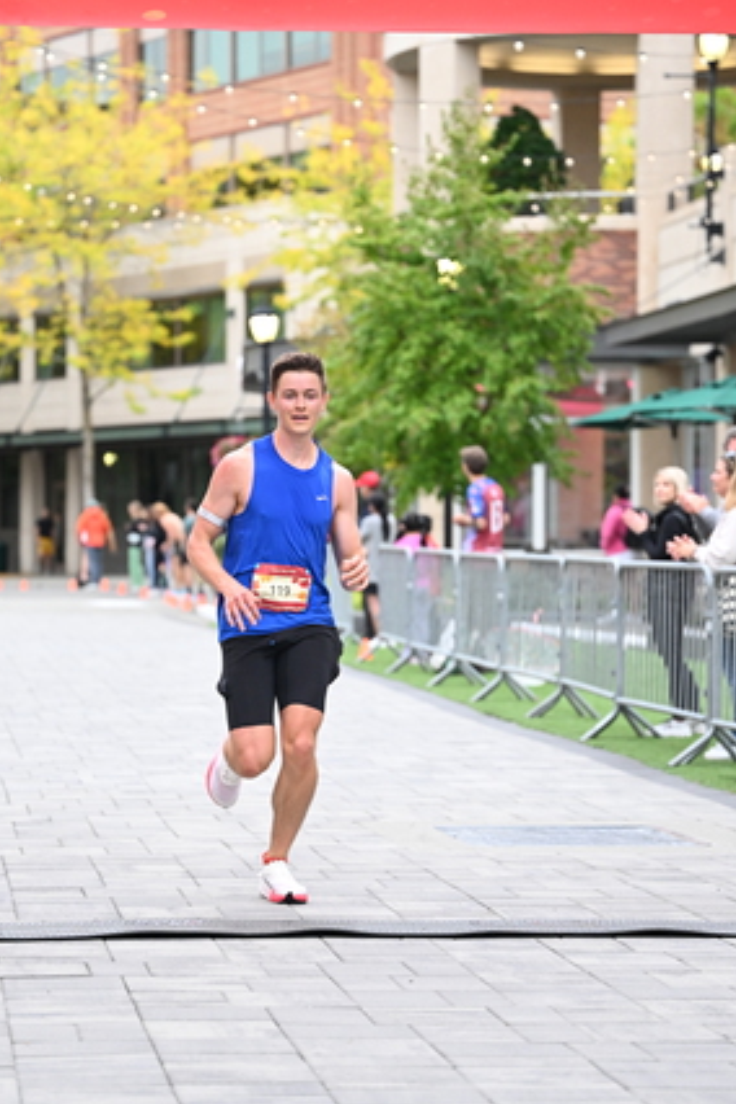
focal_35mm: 111
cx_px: 325
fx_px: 3404
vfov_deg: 18.4
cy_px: 555
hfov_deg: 12.3
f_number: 2.8
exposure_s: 1/800
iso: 1600
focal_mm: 86
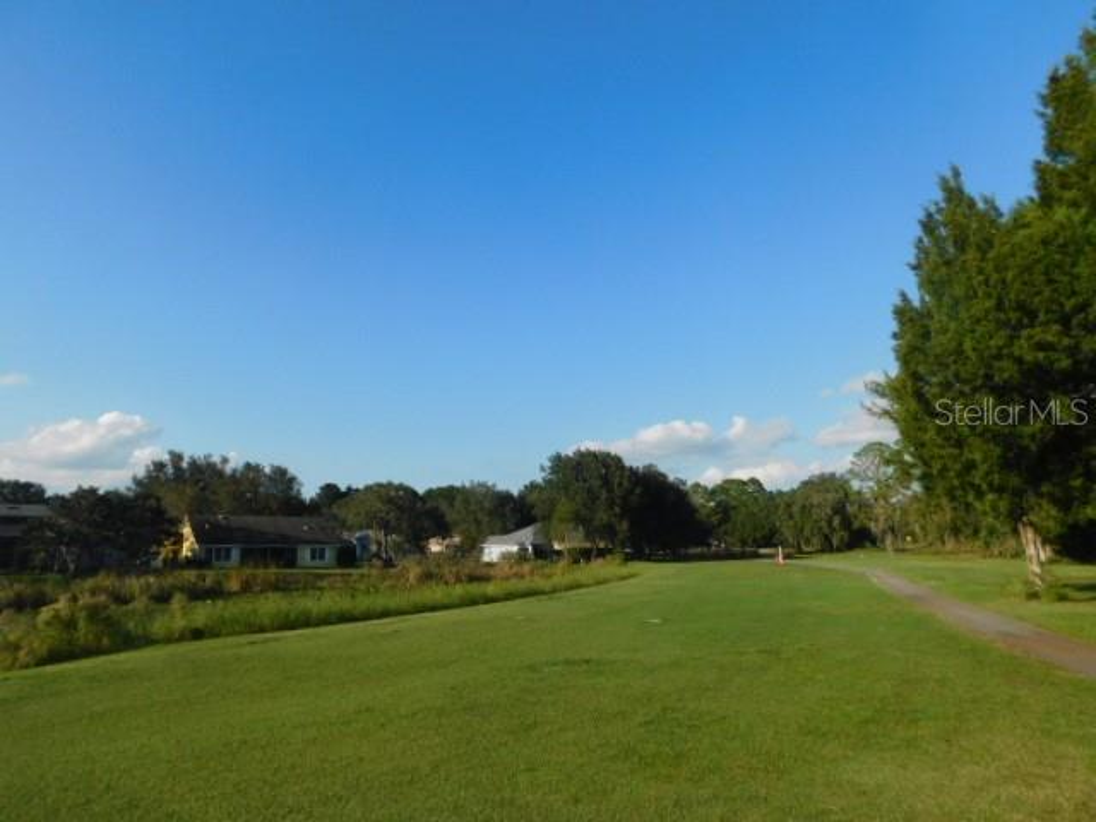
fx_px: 728
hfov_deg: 73.9
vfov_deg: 58.9
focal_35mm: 23
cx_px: 548
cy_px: 411
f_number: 6
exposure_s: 1/500
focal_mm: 4
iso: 125
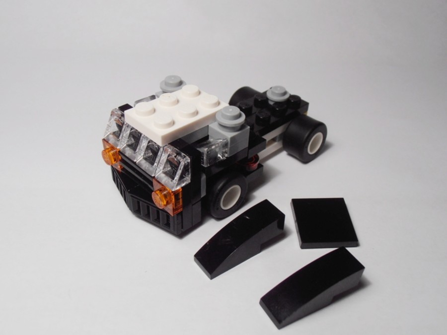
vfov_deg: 38.7
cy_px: 168
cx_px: 224
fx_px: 478
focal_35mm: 37
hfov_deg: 50.1
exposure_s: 1/60
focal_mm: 6.61
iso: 80
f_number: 3.9
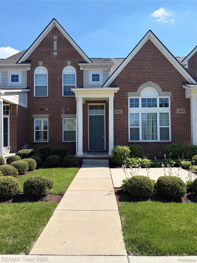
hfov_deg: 53.0
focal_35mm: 26
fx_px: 197
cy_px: 132
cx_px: 98
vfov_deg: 67.3
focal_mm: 5.96
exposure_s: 1/2865
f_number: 1.6
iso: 50
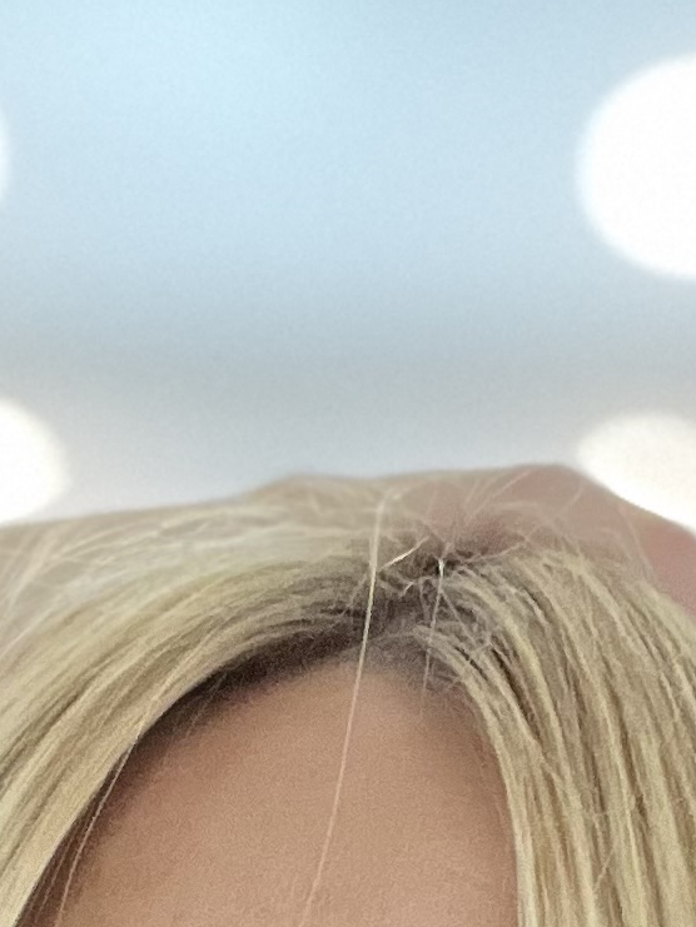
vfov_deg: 14.7
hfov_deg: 11.9
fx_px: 3350
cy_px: 1386
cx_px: 349
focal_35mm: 125
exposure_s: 1/60
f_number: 2.2
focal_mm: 2.71
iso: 250
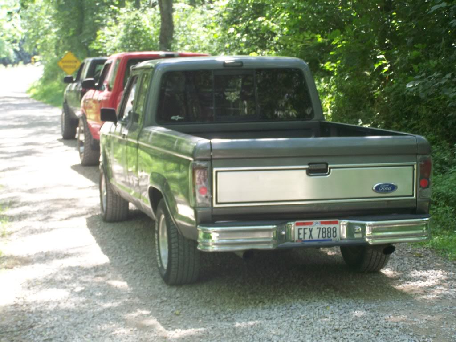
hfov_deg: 26.0
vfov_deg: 19.6
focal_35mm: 75
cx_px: 228
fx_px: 988
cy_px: 171
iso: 160
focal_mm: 12.4
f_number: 3.2
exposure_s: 1/125
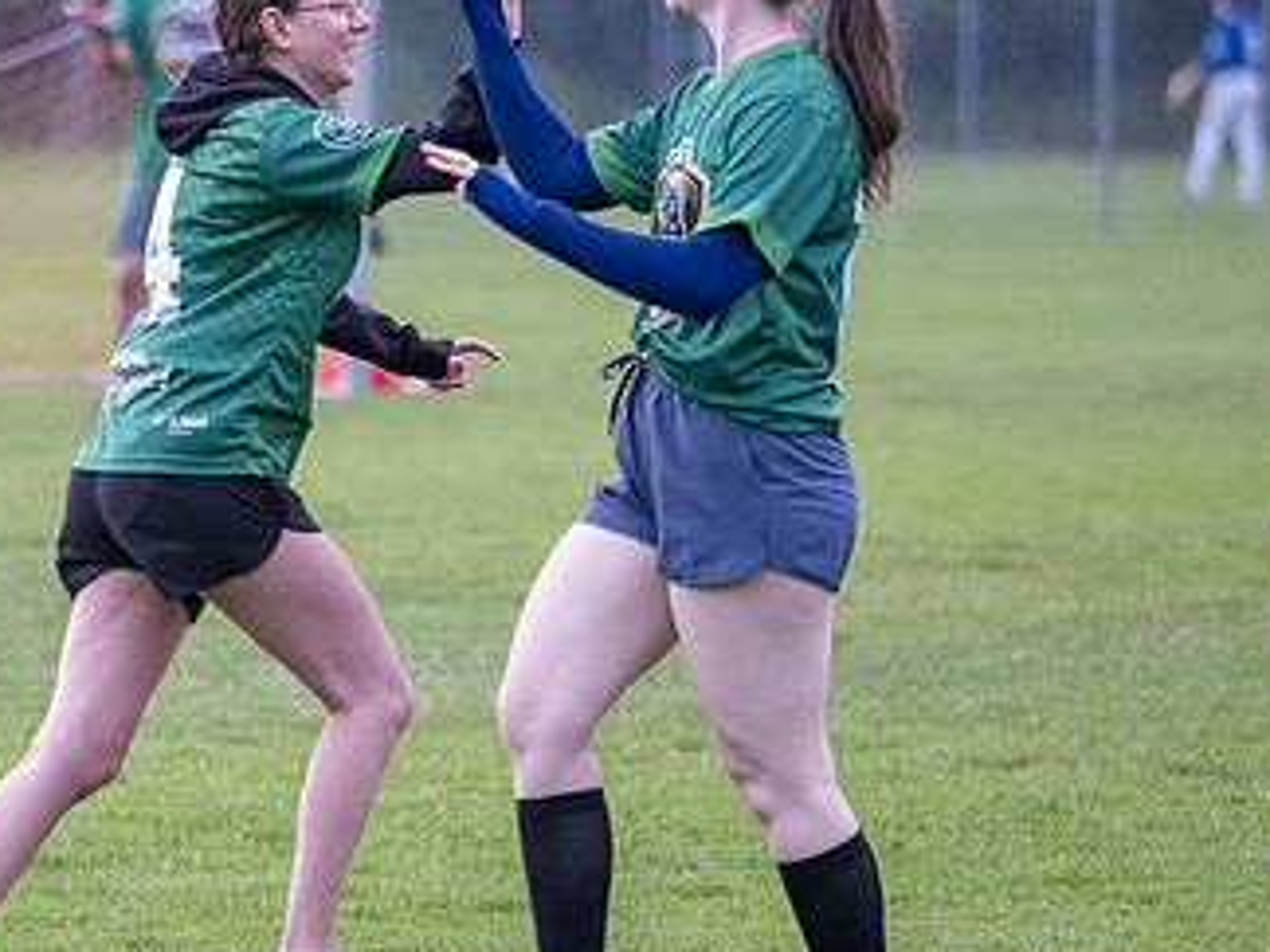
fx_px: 19702
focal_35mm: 537
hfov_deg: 3.7
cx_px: 329
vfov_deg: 2.8
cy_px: 284
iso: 2000
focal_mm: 150
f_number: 2.8
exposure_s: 1/1000
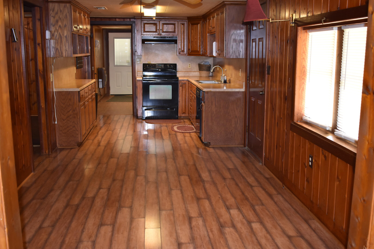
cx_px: 186
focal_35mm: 38
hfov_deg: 51.2
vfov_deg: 35.4
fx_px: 390
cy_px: 130
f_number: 3.8
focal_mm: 23
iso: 800
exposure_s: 1/60
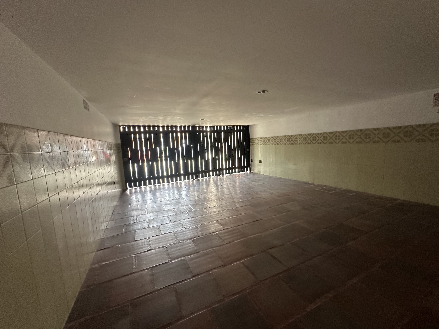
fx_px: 178
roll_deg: +1.7
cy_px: 164
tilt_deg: -7.5
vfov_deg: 85.7
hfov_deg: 102.1
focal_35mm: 14
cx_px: 220
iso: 400
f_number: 2.2
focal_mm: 2.22
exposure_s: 1/60
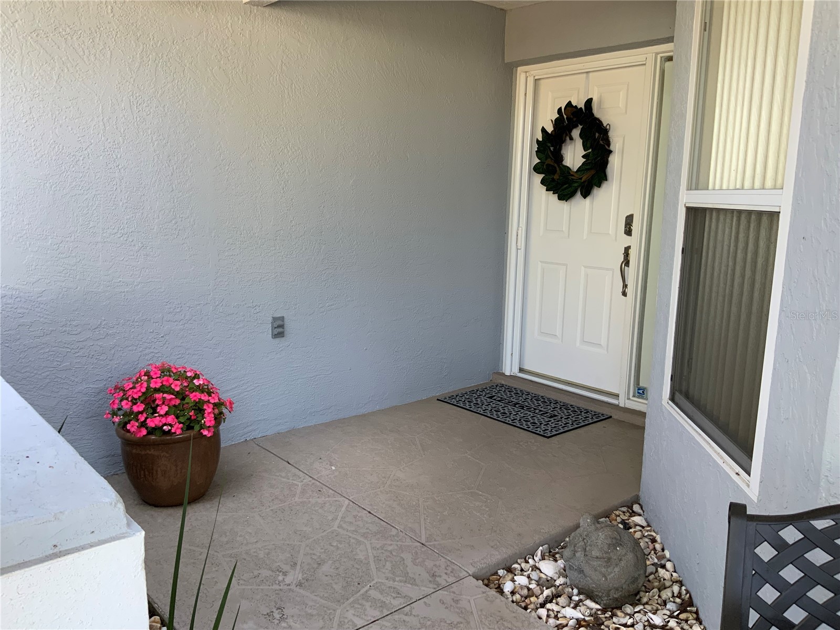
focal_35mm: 29
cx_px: 420
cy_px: 315
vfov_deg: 48.2
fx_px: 704
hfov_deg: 61.7
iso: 40
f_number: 1.8
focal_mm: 3
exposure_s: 1/122
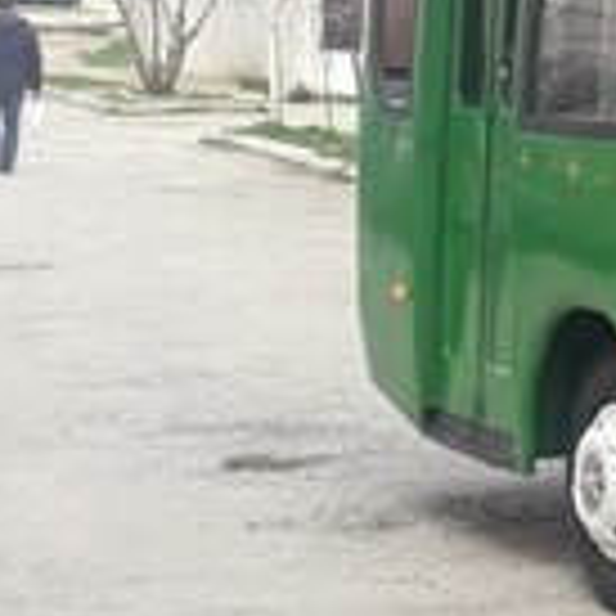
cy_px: 160
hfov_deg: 12.6
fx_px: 2396
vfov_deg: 14.6
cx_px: 1286
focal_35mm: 119
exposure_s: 1/209
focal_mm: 3.7
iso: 40
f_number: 1.9
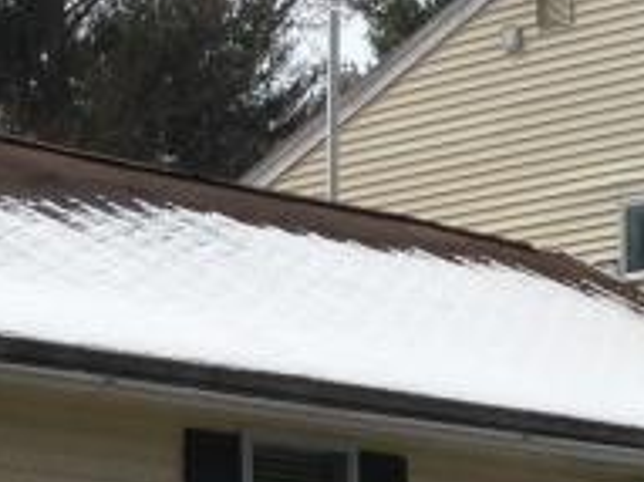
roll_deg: -0.1
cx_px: 361
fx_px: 3291
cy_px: 482
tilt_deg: +6.1
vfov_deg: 8.3
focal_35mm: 177
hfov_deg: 11.2
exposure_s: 1/1938
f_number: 2.4
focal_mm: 4.12
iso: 50
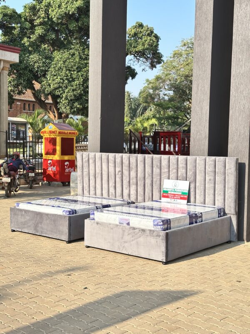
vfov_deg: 39.7
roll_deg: -1.8
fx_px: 462
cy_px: 167
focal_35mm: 48
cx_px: 125
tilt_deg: -4.1
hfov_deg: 30.3
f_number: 1.78
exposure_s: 1/1041
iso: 64
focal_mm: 6.86
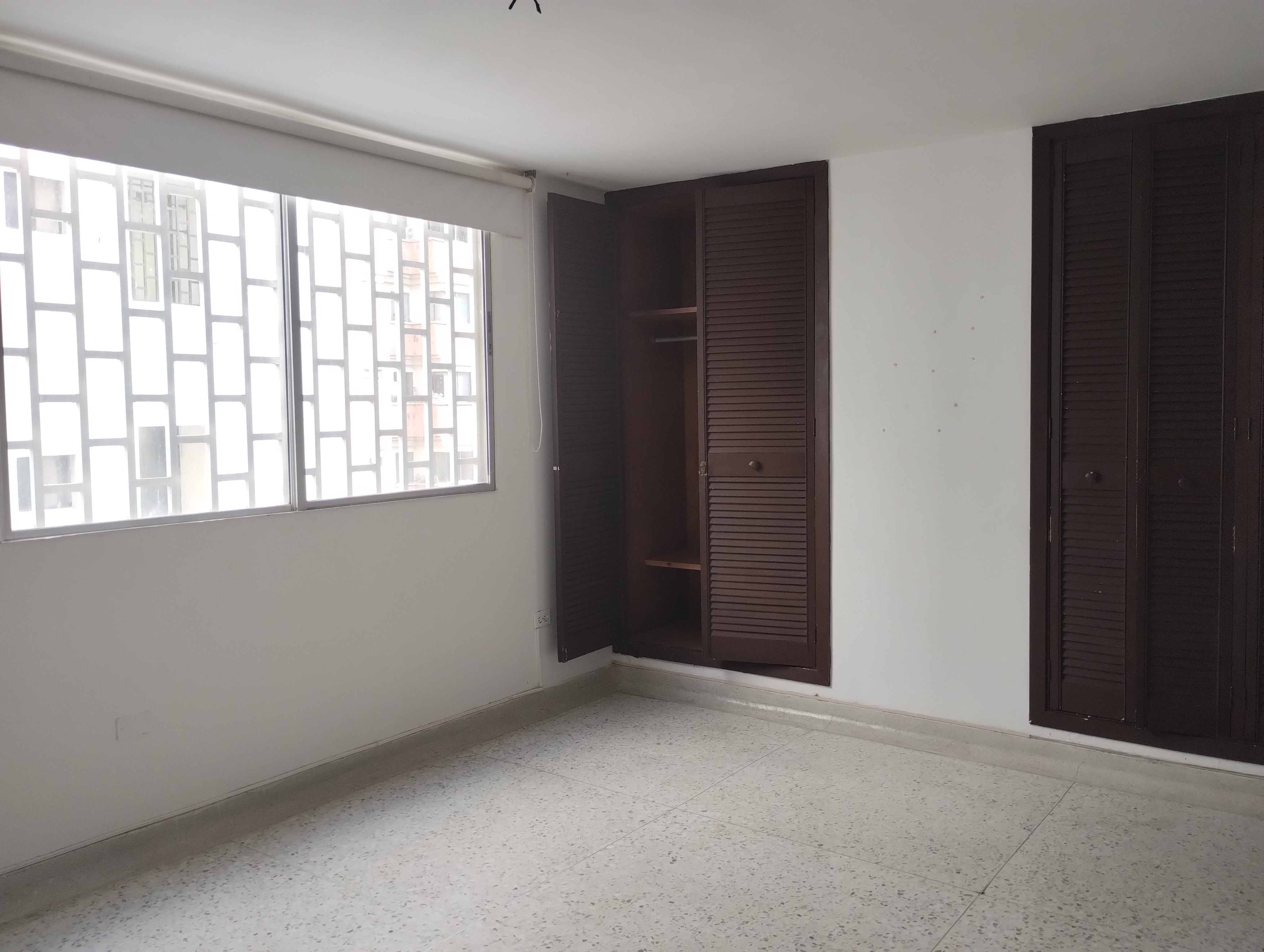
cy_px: 476
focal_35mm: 28
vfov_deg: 49.9
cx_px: 632
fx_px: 1024
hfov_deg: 63.4
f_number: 1.8
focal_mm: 4.27
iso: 211
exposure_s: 1/30
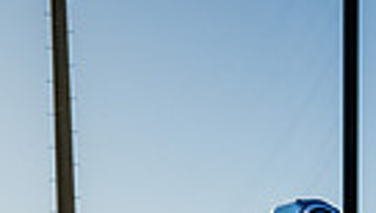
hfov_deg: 17.5
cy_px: 589
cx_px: 323
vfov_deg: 8.7
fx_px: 1208
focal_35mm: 121
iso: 64
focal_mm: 35
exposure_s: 1/250
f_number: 7.1
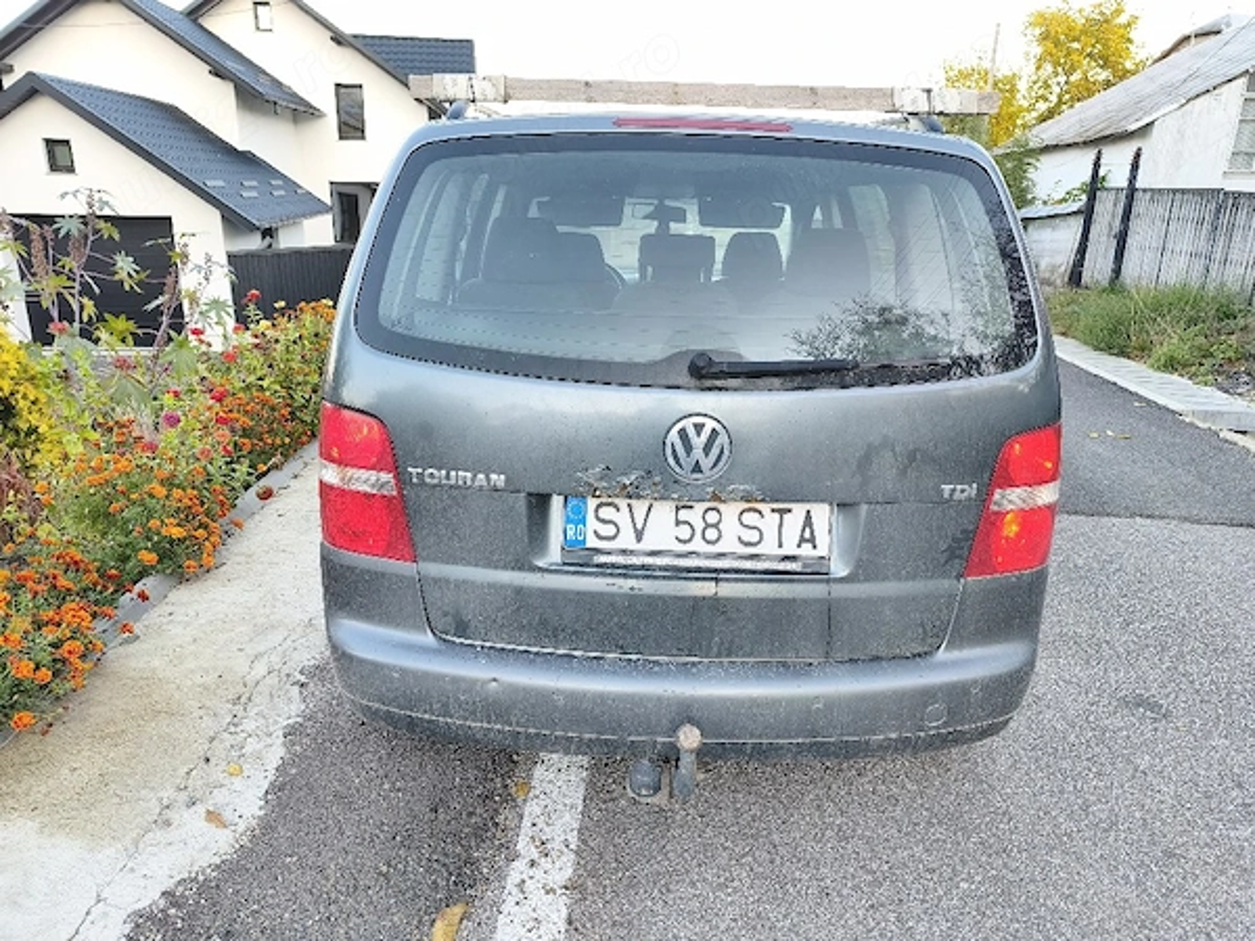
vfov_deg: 58.9
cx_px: 628
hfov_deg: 73.9
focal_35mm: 23
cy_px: 470
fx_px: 834
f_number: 1.7
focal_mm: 6.06
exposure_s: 1/100
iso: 160
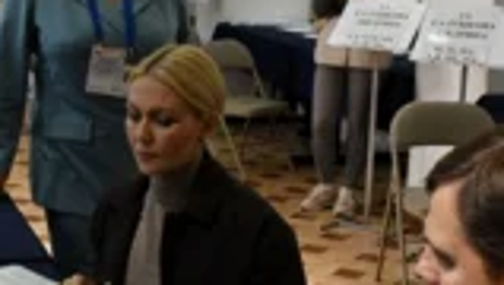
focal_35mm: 79
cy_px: 255
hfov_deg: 26.3
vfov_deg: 15.2
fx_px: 1057
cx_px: 98
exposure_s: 1/125
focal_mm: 20
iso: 1250
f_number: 5.6
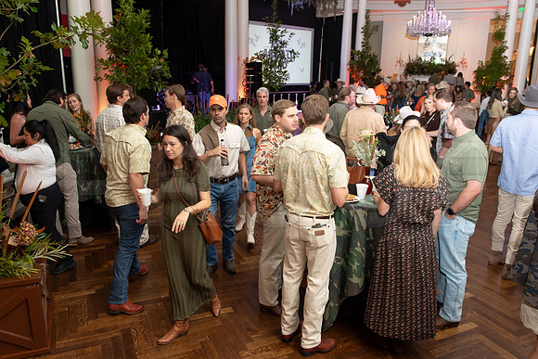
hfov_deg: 63.6
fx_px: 433
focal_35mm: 29
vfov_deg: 45.0
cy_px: 180
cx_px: 269
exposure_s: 1/60
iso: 3200
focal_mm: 29
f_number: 8
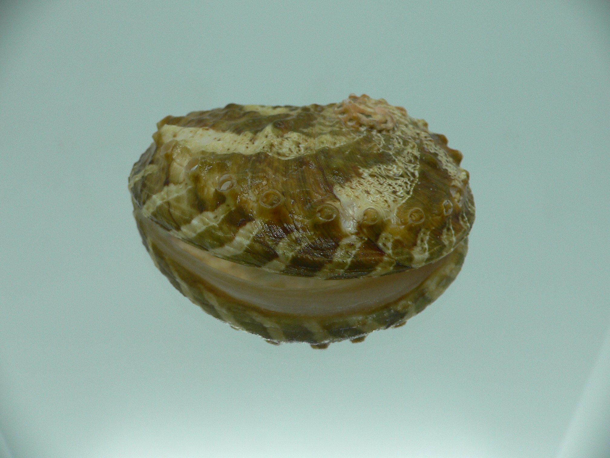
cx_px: 305
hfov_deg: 52.6
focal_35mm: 35
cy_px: 229
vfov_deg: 40.7
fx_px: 617
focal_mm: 4.6
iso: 80
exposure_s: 1/60
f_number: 2.8
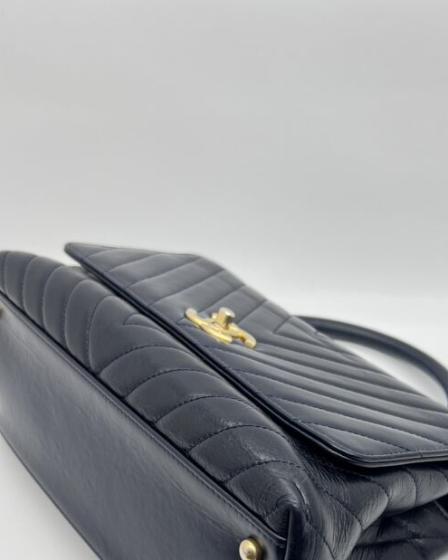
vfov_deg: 41.6
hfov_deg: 35.6
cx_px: 263
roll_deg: +5.8
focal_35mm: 42
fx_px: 696
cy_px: 461
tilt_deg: -39.9
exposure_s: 1/100
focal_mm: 5.7
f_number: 1.5
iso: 40
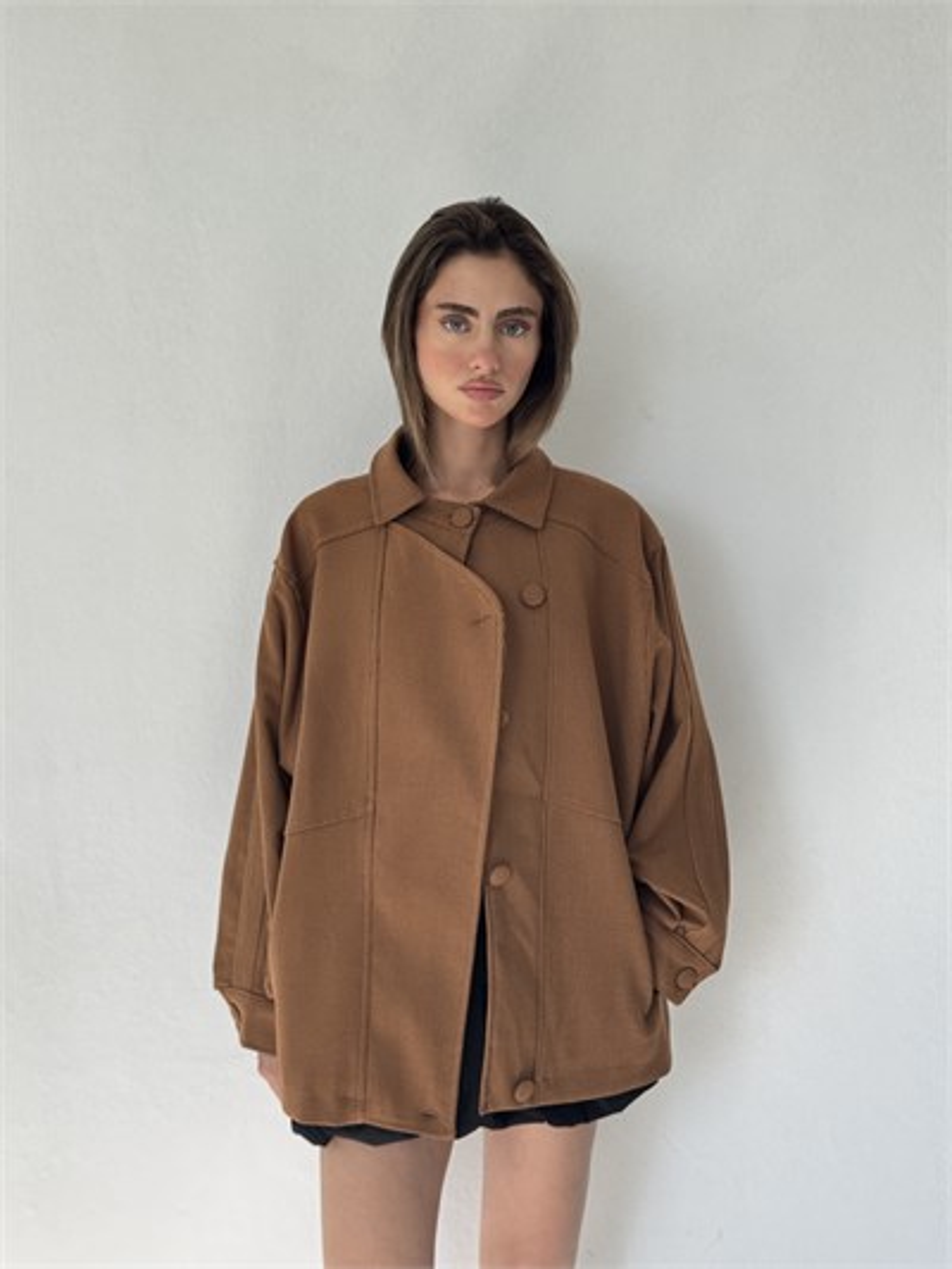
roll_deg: +1.6
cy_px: 634
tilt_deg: -5.5
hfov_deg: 30.3
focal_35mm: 48
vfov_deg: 39.6
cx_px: 476
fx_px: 1759
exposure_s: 1/149
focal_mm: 6.76
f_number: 1.78
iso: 64
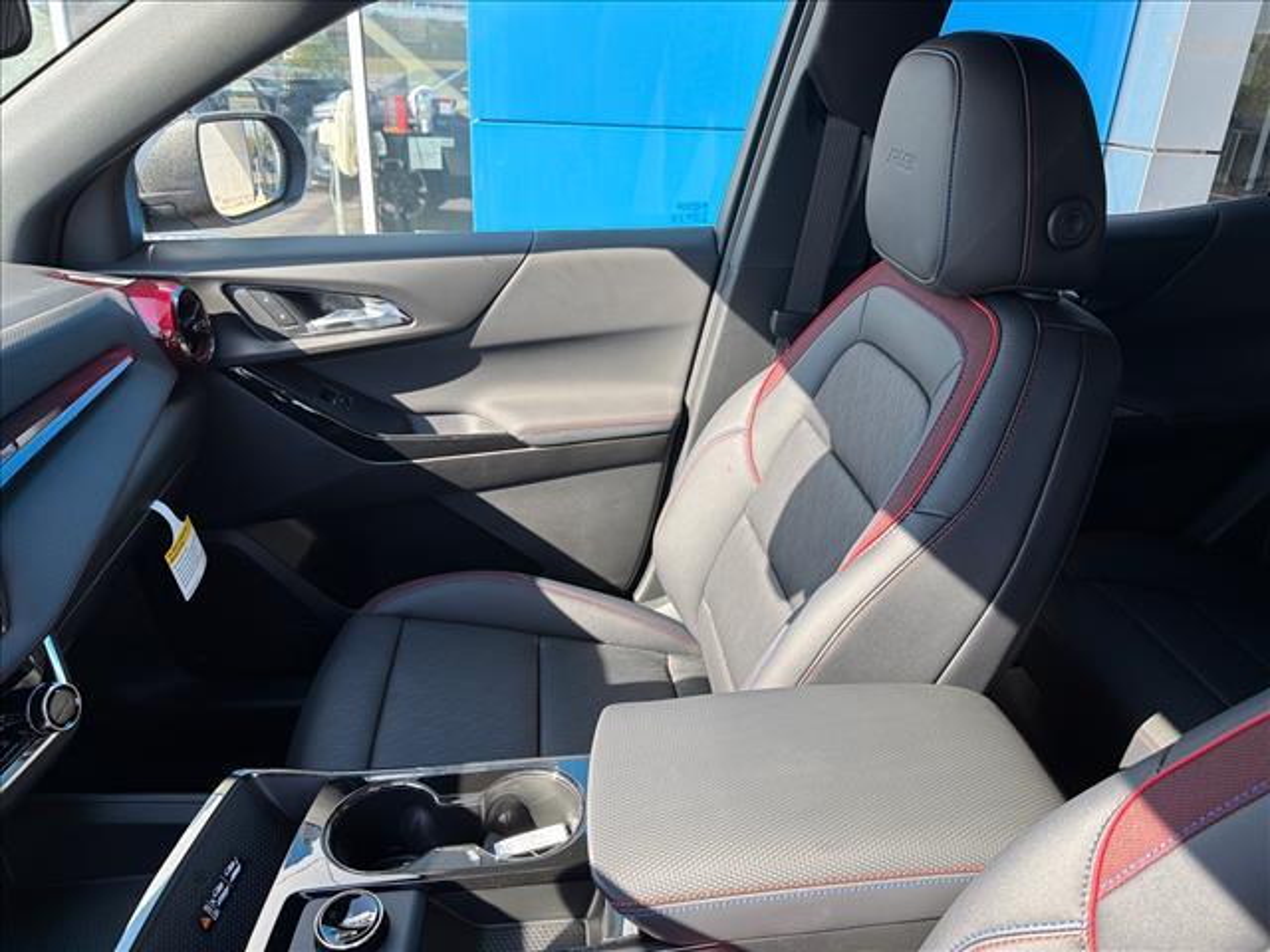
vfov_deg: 56.8
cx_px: 635
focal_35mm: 24
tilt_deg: -23.3
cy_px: 476
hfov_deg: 71.6
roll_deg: -4.0
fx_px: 881
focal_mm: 6.76
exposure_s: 1/215
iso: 80
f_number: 1.78
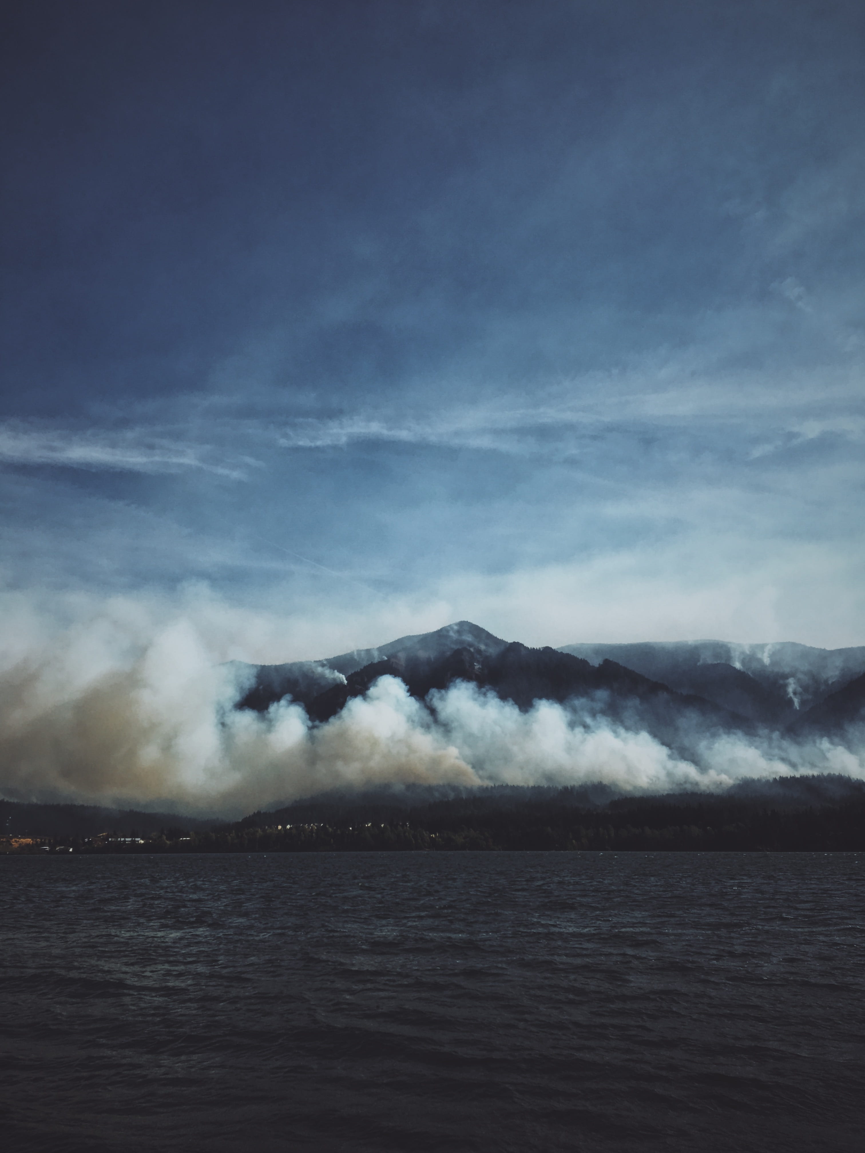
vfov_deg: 61.7
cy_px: 576
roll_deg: +1.2
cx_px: 432
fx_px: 966
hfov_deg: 48.2
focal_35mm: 29
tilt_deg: +16.2
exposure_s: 1/2079
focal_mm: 4.15
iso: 25
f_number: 2.2
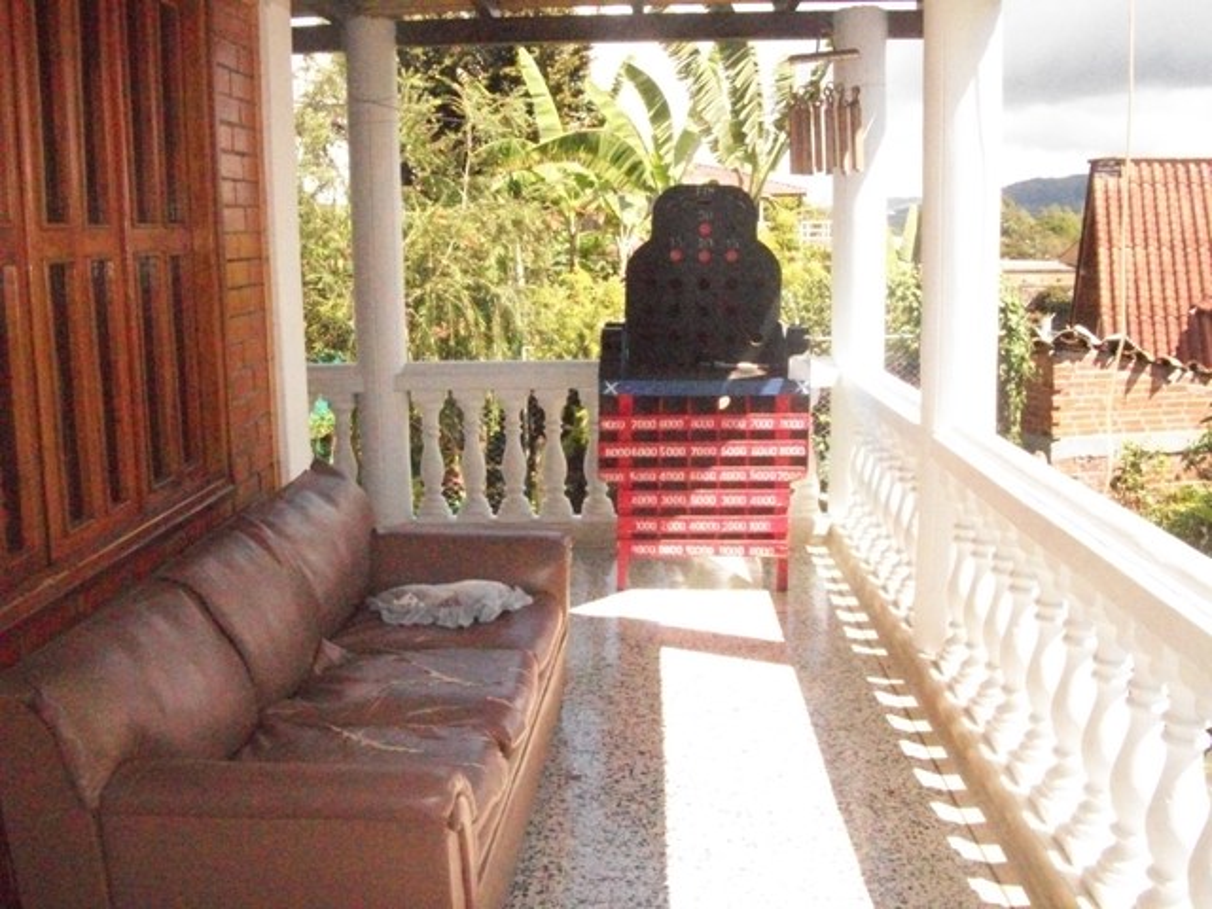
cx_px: 606
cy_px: 454
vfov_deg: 44.2
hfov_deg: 56.8
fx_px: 1120
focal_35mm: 32
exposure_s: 1/1401
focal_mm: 5.7
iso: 1000
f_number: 5.5
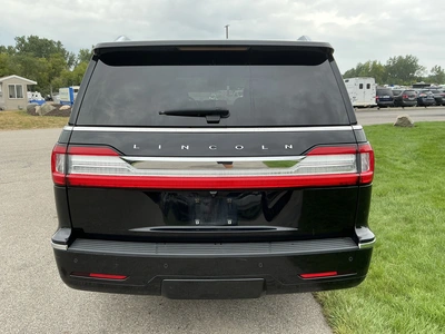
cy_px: 167
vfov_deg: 49.7
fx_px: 360
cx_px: 222
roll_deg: +0.3
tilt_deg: -10.8
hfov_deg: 63.4
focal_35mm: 28
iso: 25
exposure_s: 1/230
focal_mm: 3
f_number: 1.8
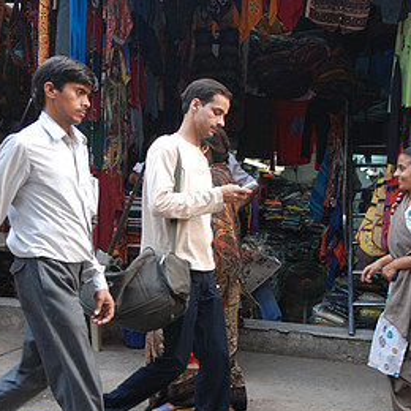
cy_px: 229
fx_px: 766
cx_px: 175
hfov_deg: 30.0
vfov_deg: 30.0
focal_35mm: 57
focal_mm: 20
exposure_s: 1/200
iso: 320
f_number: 2.8
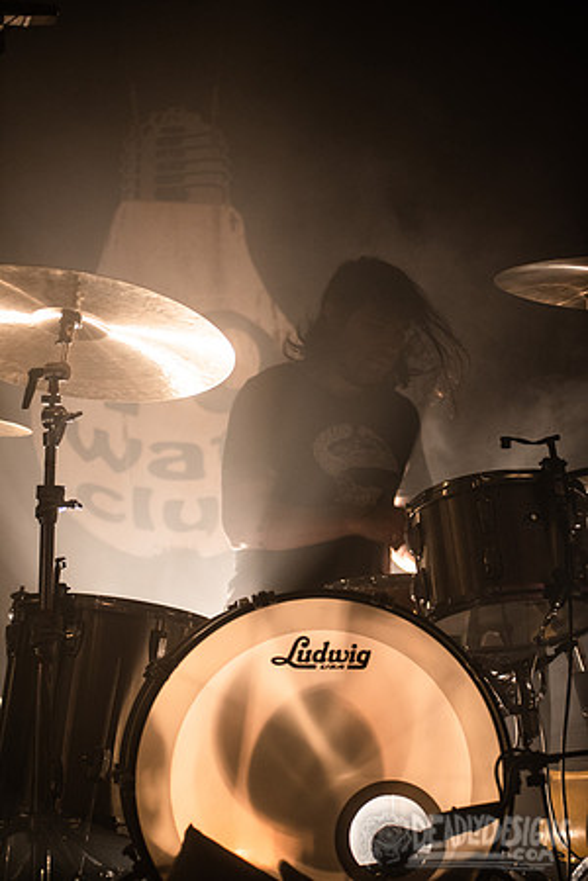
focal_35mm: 80
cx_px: 294
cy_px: 440
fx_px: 1960
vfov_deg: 25.4
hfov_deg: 17.1
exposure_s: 1/125
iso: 1250
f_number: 2.8
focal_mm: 80
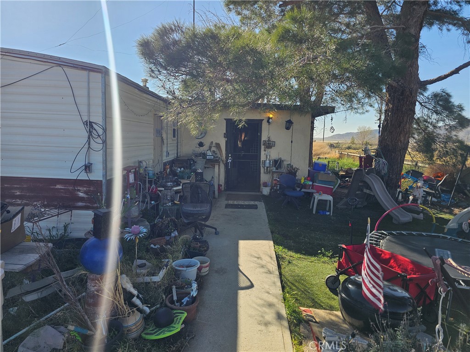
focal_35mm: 23
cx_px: 235
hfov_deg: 73.9
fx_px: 312
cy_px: 176
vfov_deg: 58.9
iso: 10
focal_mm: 6.3
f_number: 1.7
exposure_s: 1/617
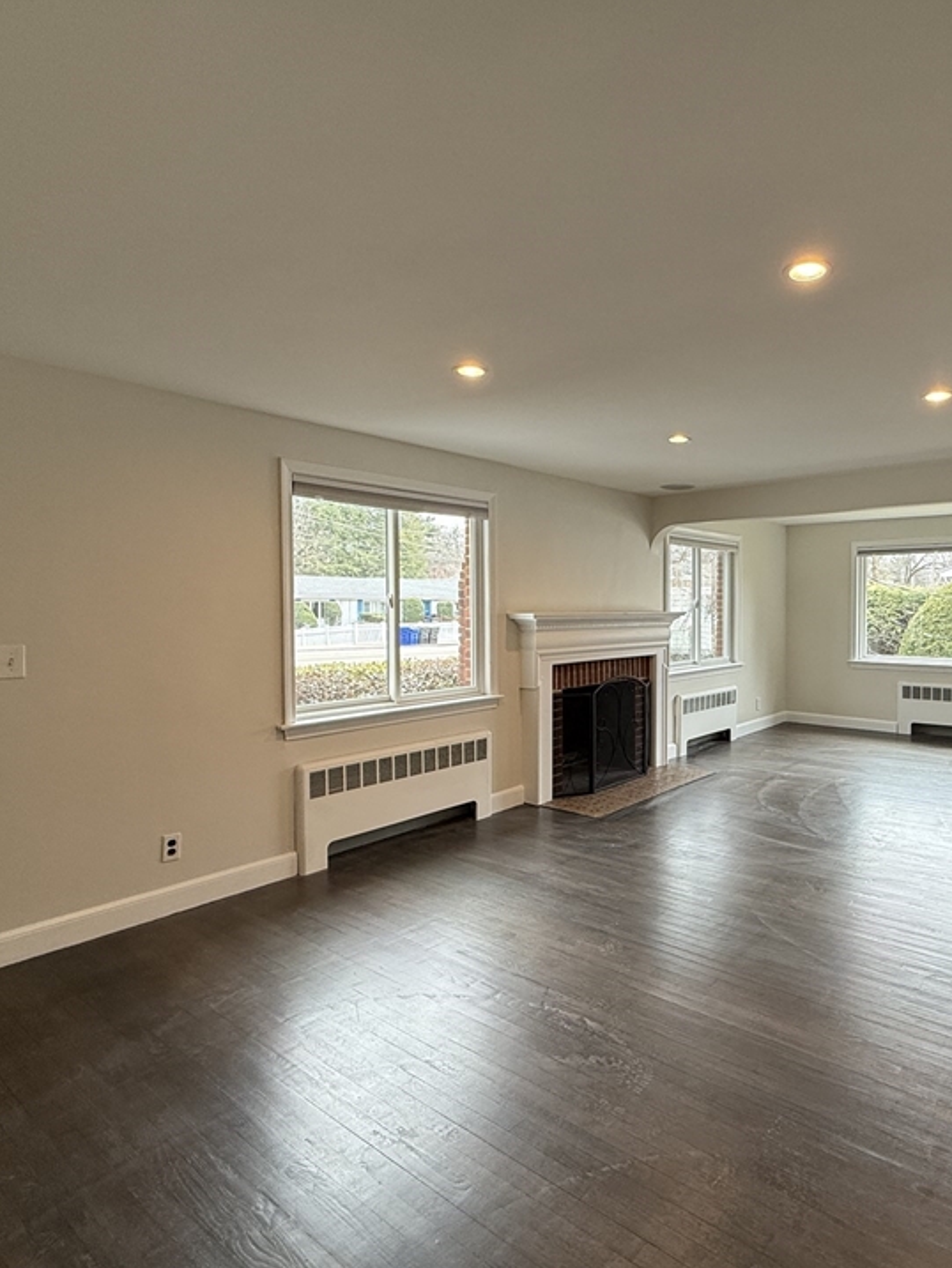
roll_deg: -0.4
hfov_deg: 64.3
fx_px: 733
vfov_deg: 81.7
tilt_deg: -0.6
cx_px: 635
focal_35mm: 20
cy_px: 619
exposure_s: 1/99
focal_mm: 2.22
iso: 160
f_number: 2.2
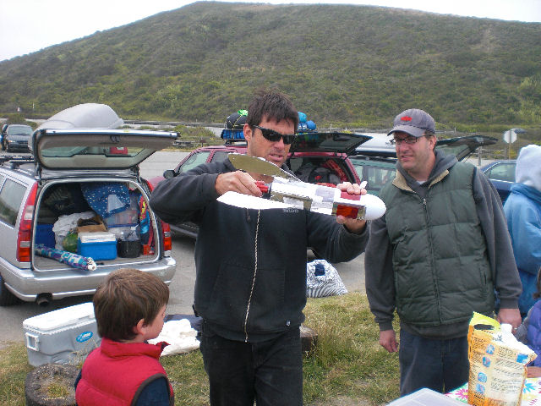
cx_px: 270
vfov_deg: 37.7
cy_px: 203
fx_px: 594
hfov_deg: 49.0
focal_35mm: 38
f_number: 3.1
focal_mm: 6.3
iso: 64
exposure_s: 1/500
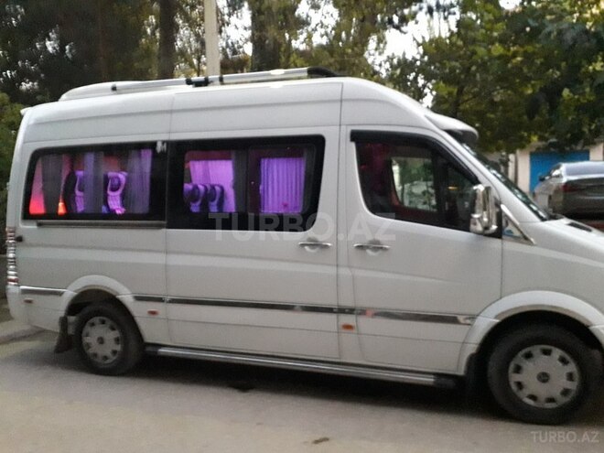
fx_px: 471
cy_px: 226
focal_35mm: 27
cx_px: 302
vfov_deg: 51.4
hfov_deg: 65.3
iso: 800
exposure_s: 1/17
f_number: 1.9
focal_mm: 3.6
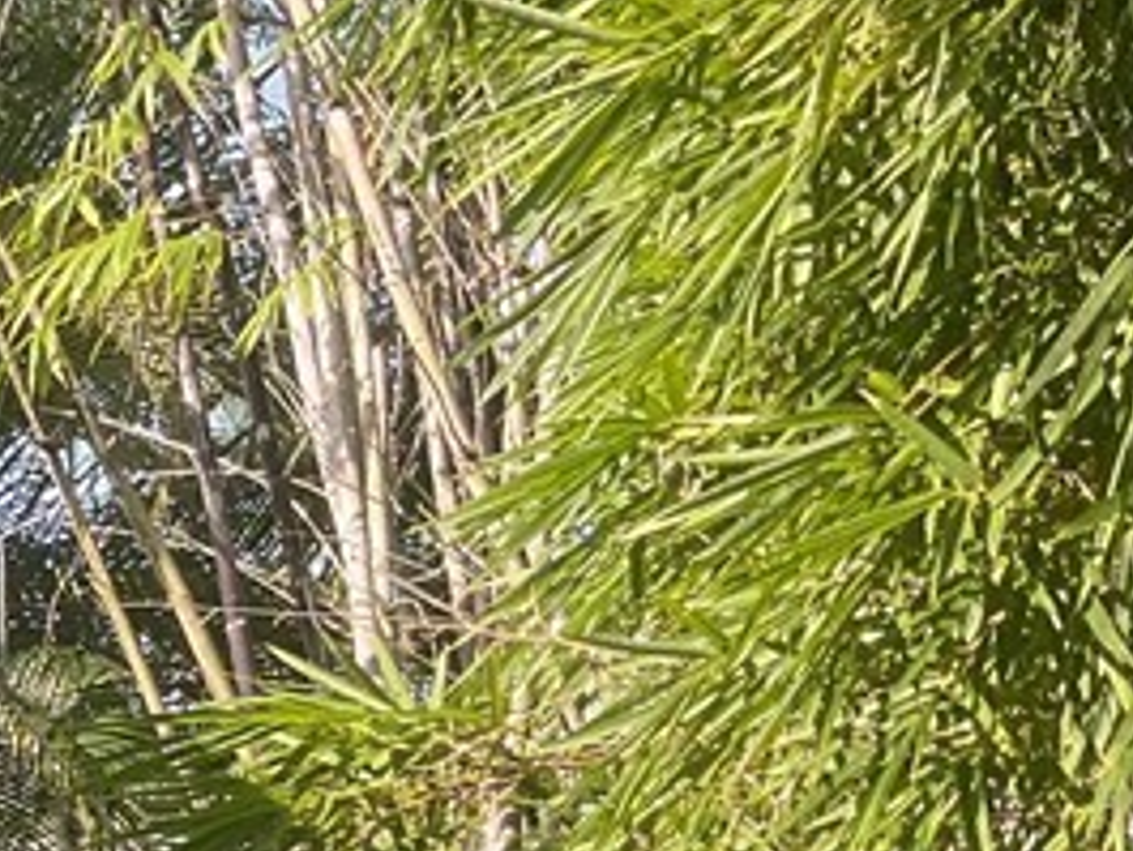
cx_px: -966
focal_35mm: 112
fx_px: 3667
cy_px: 842
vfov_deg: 13.1
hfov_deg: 15.0
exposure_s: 1/251
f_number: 1.8
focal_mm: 3
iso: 16
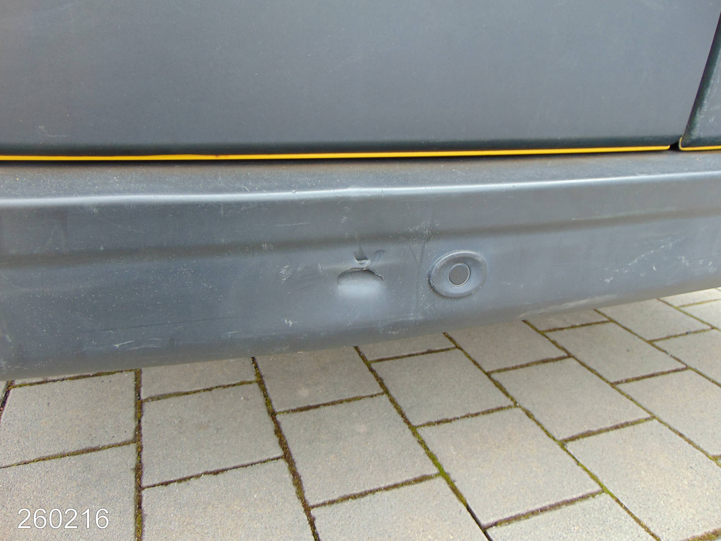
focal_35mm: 25
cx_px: 360
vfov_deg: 54.9
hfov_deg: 69.4
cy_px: 270
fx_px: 521
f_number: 3
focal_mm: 4.5
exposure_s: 1/320
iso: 80
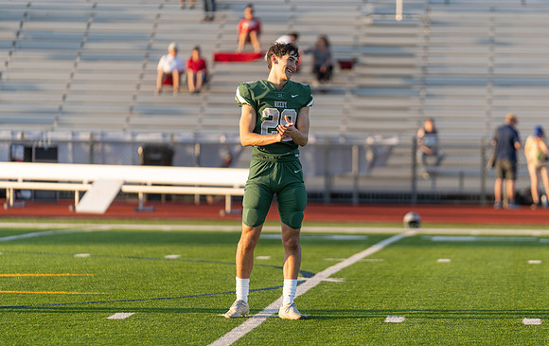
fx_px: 3706
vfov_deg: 5.3
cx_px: 319
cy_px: 182
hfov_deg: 8.5
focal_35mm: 247
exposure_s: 1/500
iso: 100
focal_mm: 200
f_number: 2.8
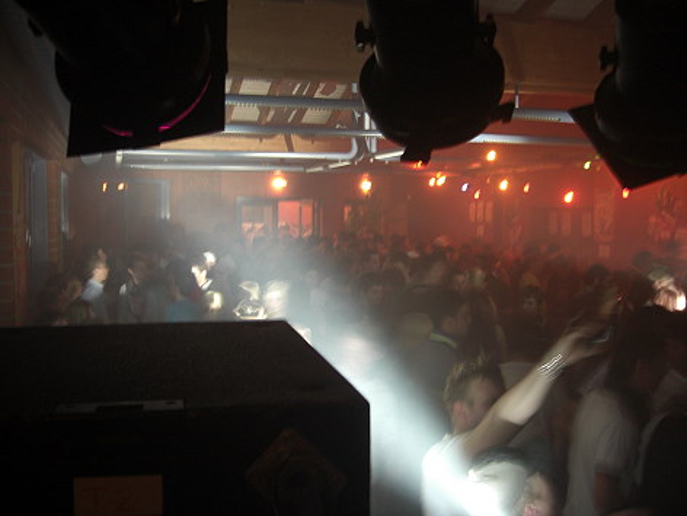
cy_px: 258
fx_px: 754
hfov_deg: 49.0
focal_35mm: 38
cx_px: 344
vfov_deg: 37.7
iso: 200
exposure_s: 1/2.5
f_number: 2.8
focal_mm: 7.9
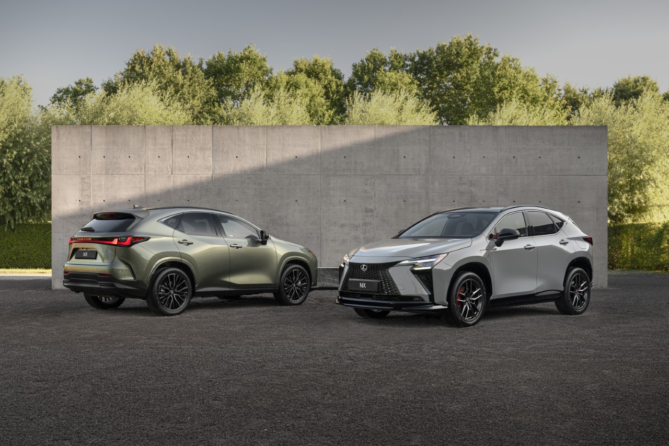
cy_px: 223
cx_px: 334
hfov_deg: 47.4
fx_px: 762
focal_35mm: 41
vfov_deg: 32.6
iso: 200
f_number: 5.6
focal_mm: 41
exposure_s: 1/100
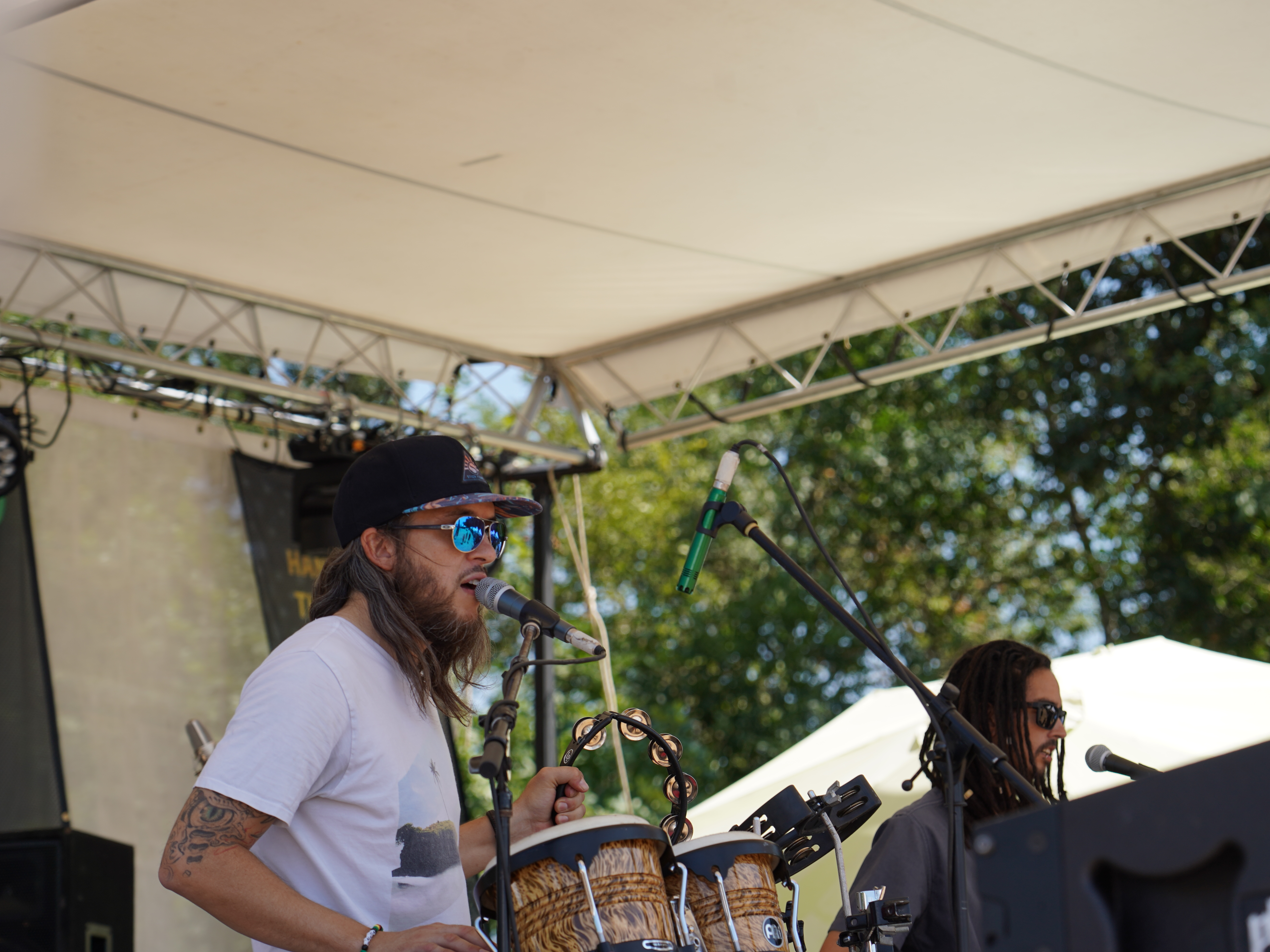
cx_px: 690
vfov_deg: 13.0
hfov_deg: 17.3
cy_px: 476
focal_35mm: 114
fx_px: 4183
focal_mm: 105
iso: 100
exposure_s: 1/320
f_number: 5.6
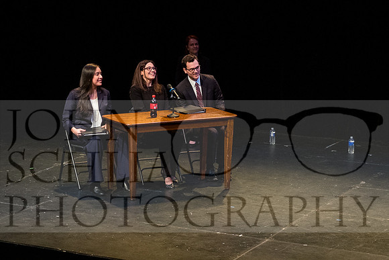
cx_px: 197
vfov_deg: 12.1
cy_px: 122
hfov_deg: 18.0
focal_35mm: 114
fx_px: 1229
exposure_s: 1/160
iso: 3200
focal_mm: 55
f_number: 7.1
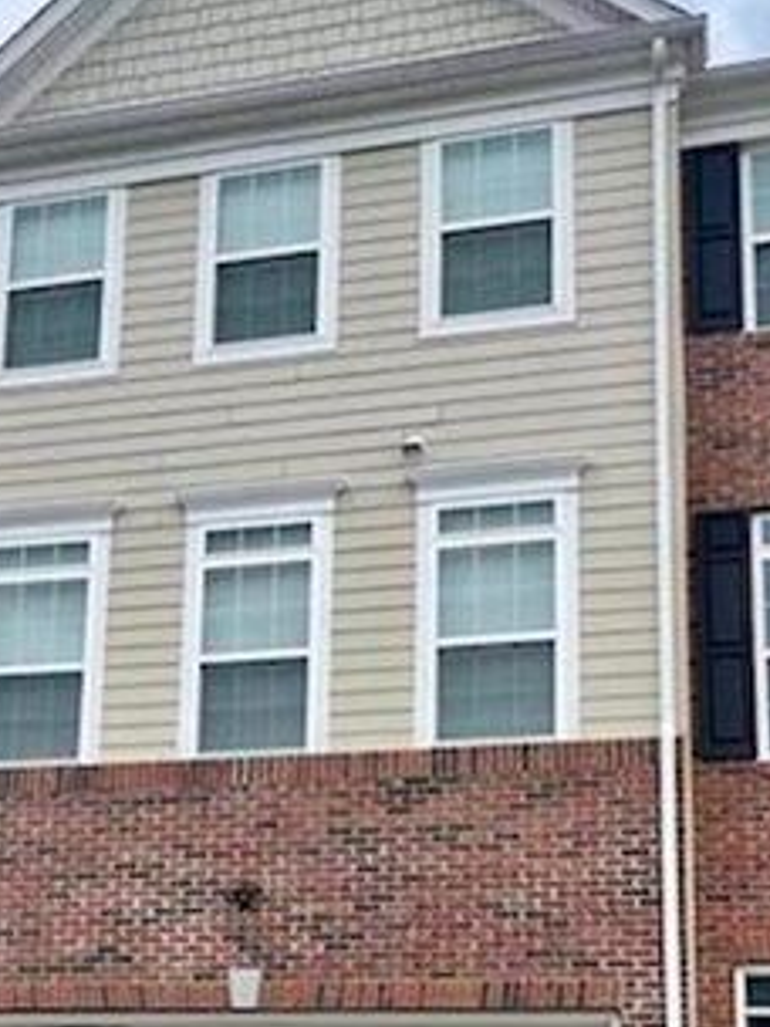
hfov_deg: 25.4
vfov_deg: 32.7
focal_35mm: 57
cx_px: 196
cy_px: 846
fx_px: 1691
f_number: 1.6
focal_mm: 5.1
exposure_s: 1/1739
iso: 32
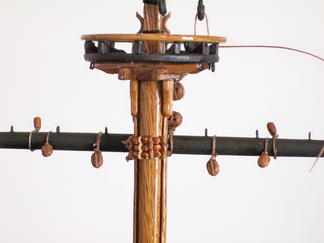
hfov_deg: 16.8
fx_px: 1095
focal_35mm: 117
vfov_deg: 12.7
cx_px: 162
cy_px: 122
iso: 200
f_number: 4.8
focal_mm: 24
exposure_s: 1/45
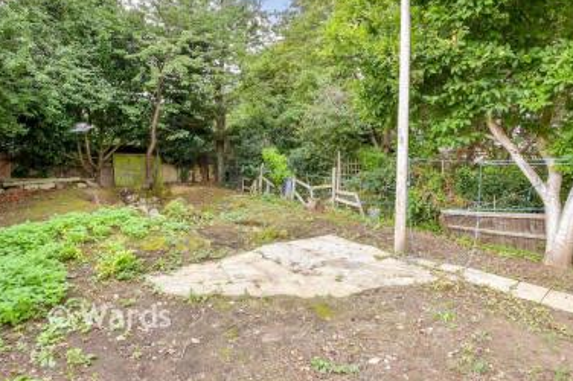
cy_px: 150
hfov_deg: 87.0
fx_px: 302
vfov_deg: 63.8
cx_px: 283
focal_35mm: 19
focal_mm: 10
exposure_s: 1/80
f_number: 8
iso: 320
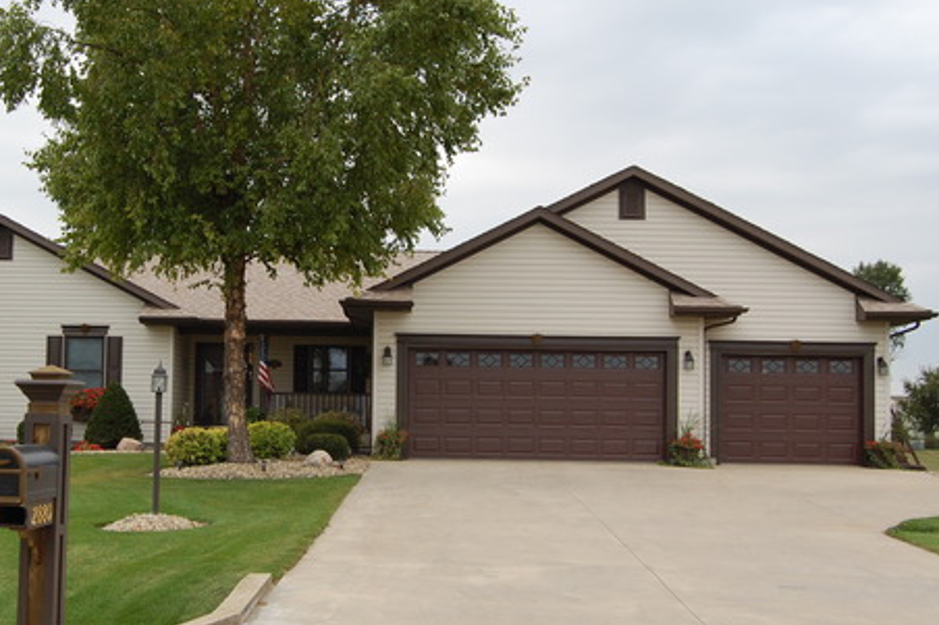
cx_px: 316
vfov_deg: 26.5
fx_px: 1330
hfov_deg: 38.5
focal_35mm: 51
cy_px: 314
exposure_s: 1/200
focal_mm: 24
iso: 200
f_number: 7.1
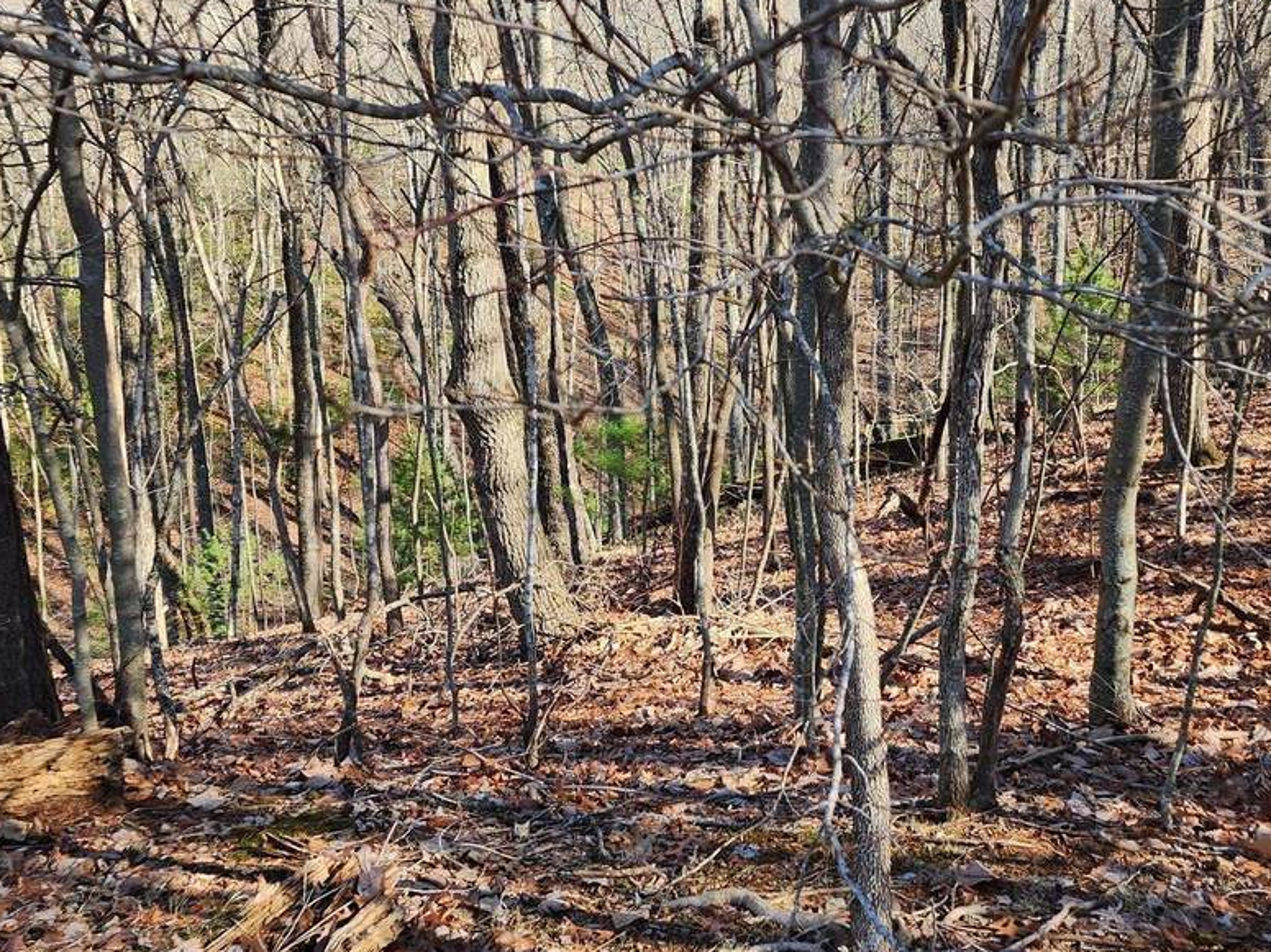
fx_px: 1395
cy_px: 380
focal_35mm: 38
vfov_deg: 37.6
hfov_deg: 48.7
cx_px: 756
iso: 16
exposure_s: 1/180
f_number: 1.8
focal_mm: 6.4
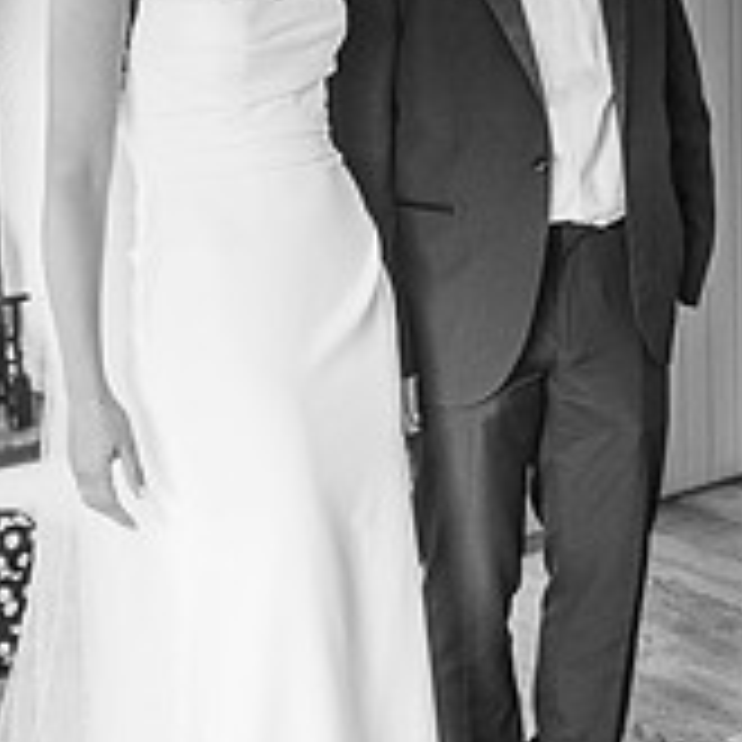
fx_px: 1964
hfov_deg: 21.3
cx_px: 474
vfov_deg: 21.1
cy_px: 117
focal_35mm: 81
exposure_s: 1/200
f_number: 2.2
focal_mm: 35
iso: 640
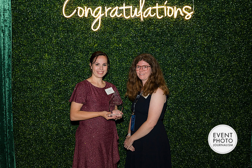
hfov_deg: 47.4
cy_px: 84
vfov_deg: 32.6
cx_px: 126
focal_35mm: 41
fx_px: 287
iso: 640
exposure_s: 1/160
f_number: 5
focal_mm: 41
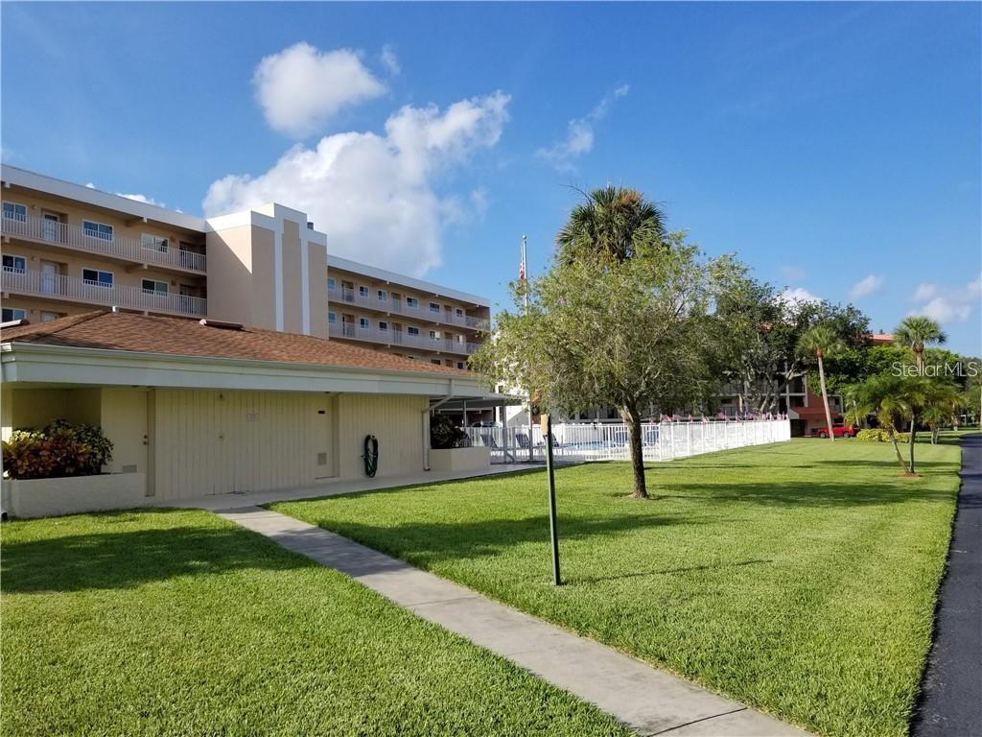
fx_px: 738
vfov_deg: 53.1
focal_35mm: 26
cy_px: 368
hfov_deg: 67.3
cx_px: 491
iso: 50
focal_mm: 4.3
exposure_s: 1/2496
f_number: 1.7
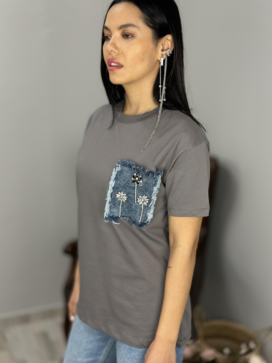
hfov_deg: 30.3
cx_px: 136
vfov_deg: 39.7
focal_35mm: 48
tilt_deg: -14.5
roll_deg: -0.7
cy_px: 182
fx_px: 503
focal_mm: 6.86
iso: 100
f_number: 1.78
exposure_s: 1/100
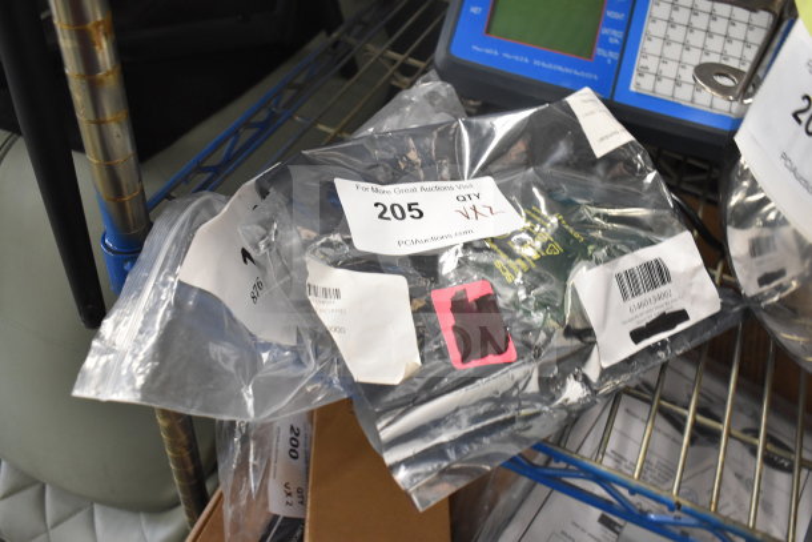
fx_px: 744
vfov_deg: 40.0
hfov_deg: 57.2
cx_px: 406
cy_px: 271
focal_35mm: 33
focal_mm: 22
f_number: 3.8
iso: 2000
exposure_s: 1/30
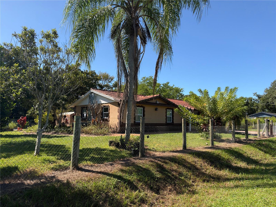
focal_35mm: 24
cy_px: 104
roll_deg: -0.8
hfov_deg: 71.6
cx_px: 138
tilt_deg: +6.2
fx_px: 191
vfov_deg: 56.8
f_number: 1.8
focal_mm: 6.93
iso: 64
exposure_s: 1/2342
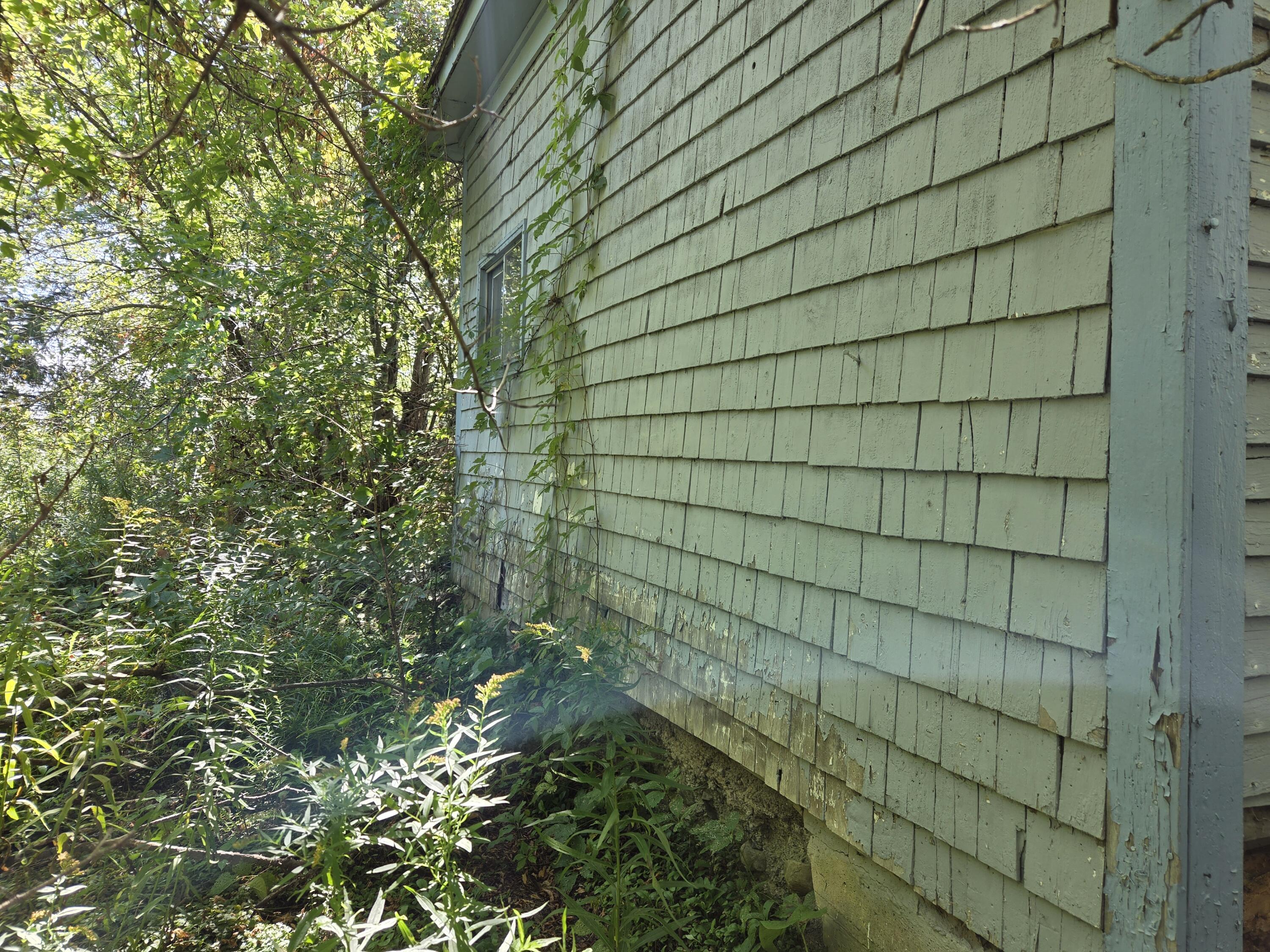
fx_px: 844
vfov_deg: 58.9
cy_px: 476
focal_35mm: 23
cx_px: 635
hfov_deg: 73.9
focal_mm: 5.4
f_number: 1.8
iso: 50
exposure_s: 1/180
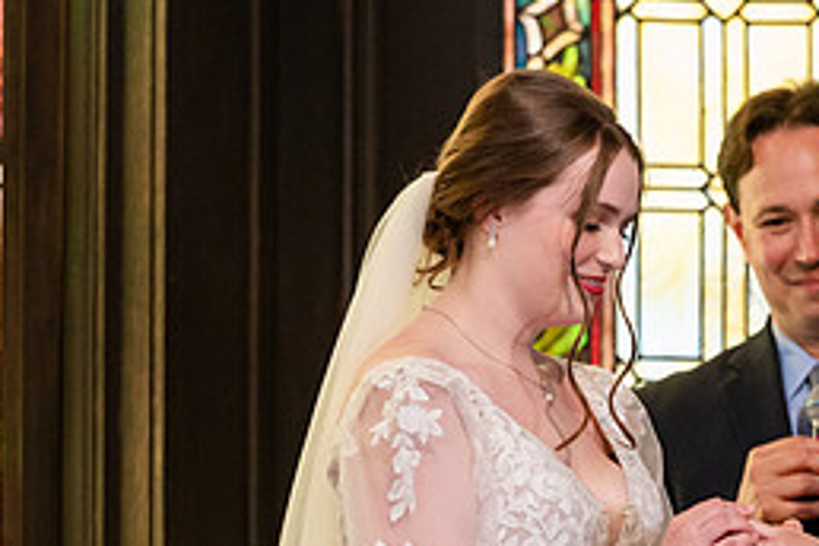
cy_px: 441
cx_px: 797
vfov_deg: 3.0
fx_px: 10441
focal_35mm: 459
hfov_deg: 4.5
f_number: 3.5
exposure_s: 1/400
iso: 3200
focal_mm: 200
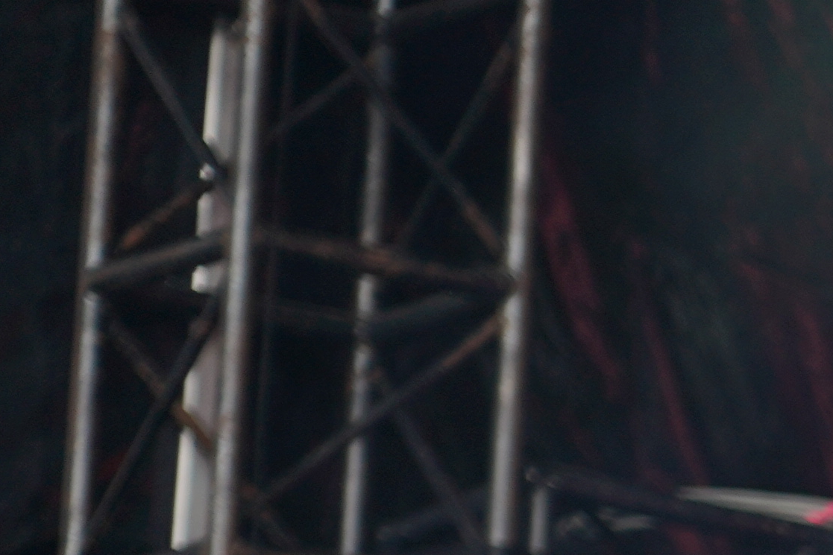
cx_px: 2000
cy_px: 1448
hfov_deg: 3.6
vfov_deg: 2.4
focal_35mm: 564
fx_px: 13051
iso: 125
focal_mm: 105
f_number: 4
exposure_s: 1/125
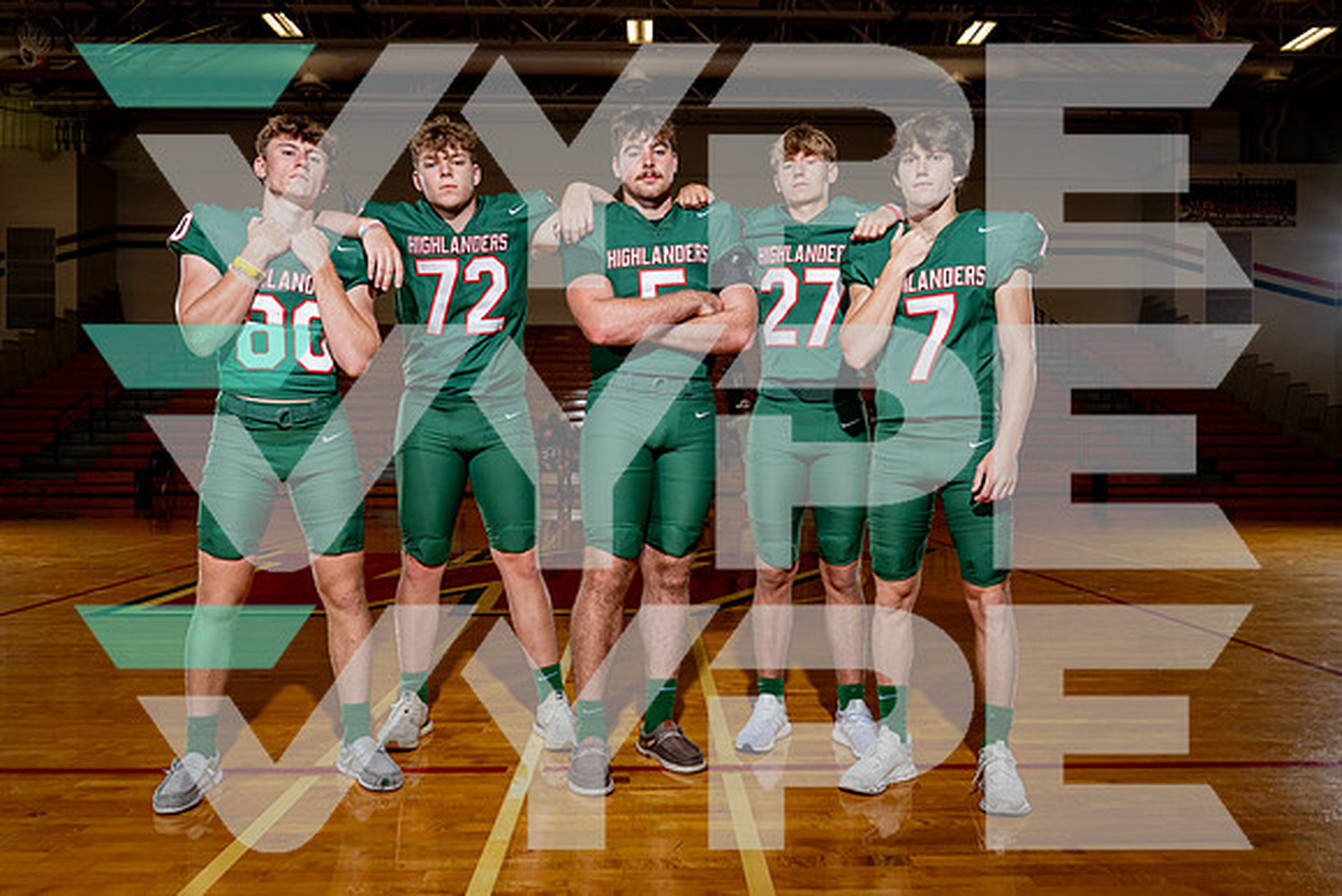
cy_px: 448
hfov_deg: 63.5
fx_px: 1085
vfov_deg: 44.8
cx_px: 671
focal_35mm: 29
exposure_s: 1/250
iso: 250
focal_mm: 29
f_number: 5.6
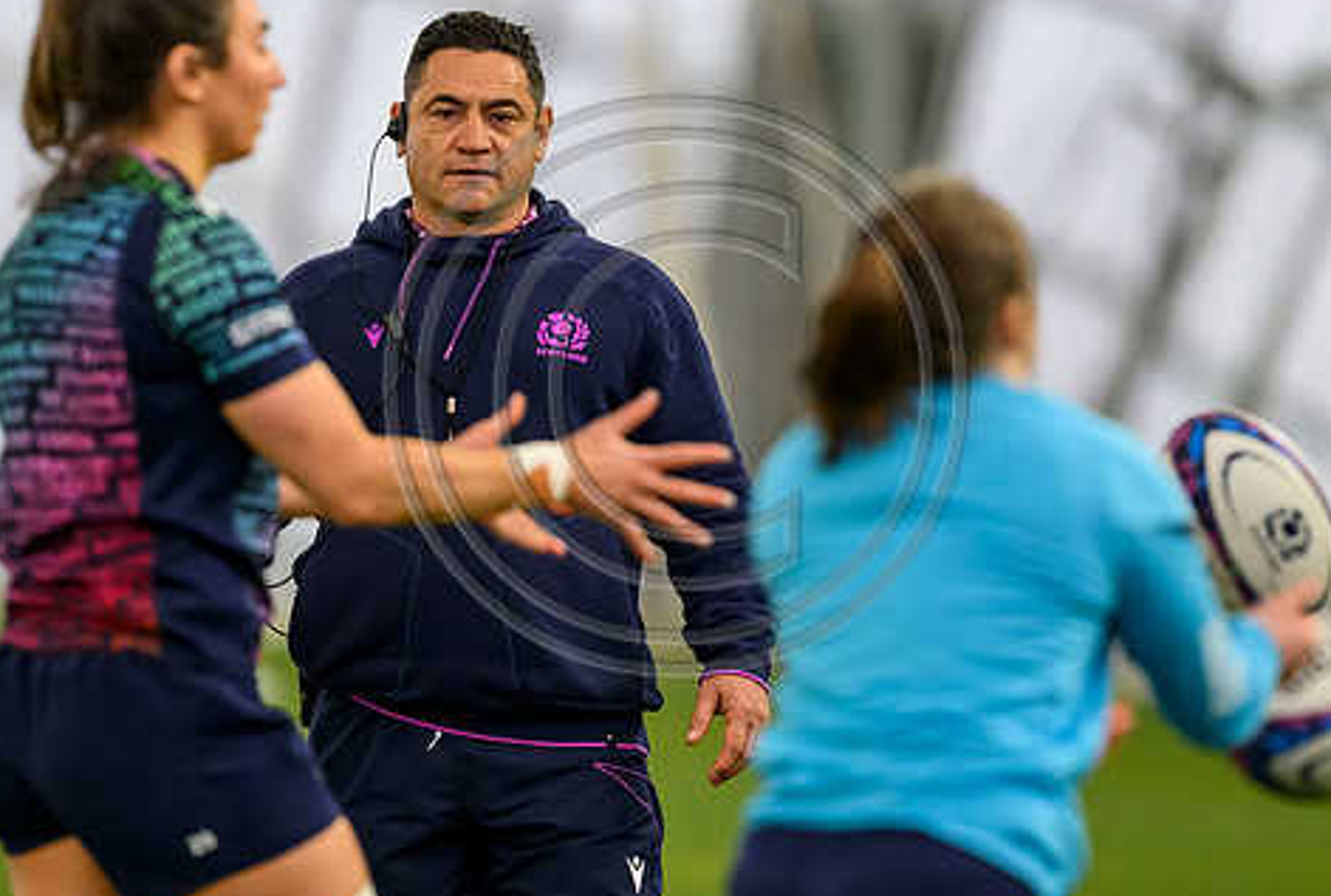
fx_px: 22284
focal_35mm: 601
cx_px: 578
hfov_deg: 3.4
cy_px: 443
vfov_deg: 2.3
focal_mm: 400
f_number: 3.5
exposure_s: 1/2500
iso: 5000
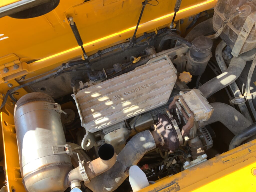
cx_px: 128
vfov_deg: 48.2
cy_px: 96
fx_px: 214
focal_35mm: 29
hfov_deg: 61.7
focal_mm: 3
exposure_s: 1/191
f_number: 1.8
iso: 16
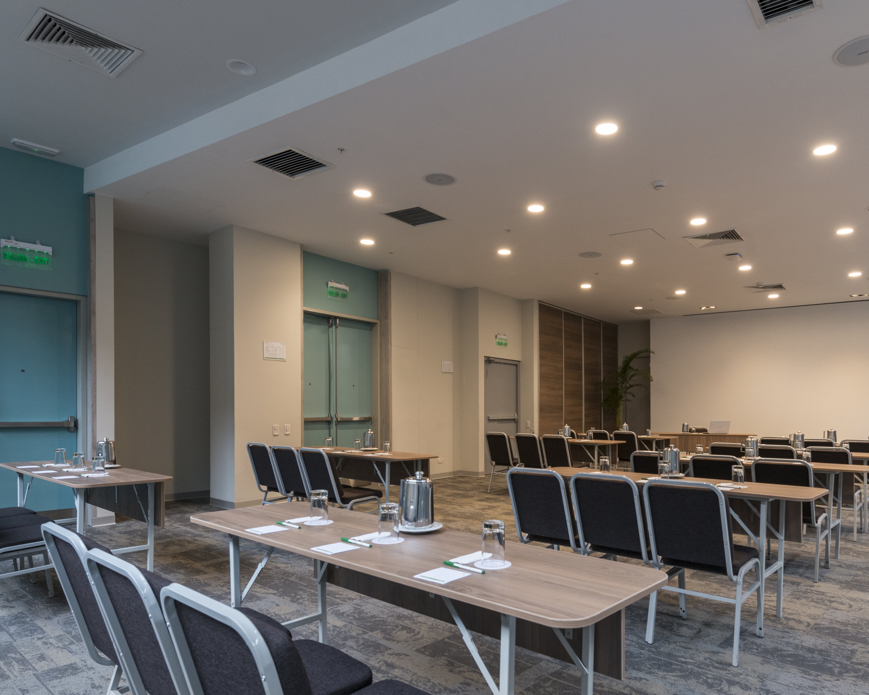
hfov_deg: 71.4
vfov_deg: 60.0
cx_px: 541
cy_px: 437
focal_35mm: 23
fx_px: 592
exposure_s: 1/20
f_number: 10
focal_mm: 15
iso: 500
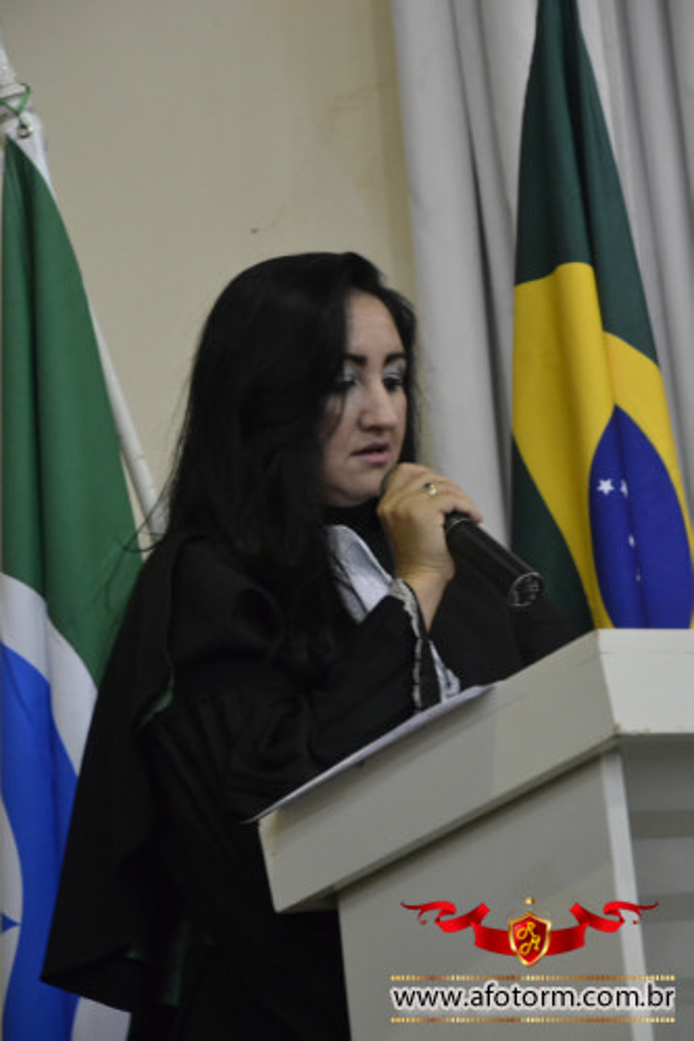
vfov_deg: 17.1
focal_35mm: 120
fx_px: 3472
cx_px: 347
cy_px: 520
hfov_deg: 11.4
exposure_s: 1/25
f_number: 5.6
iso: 3200
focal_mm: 80
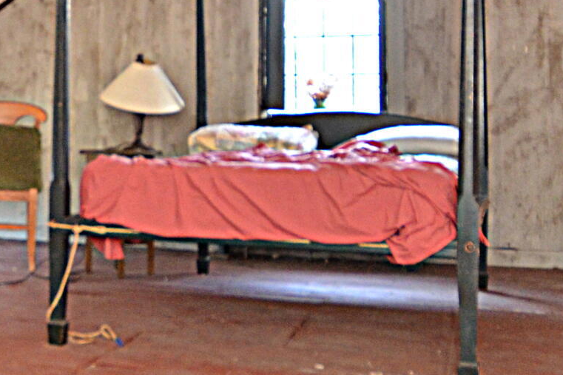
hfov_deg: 32.2
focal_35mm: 59
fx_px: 922
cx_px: 53
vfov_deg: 22.8
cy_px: 92
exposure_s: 1/40
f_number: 3.5
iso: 720
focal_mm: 10
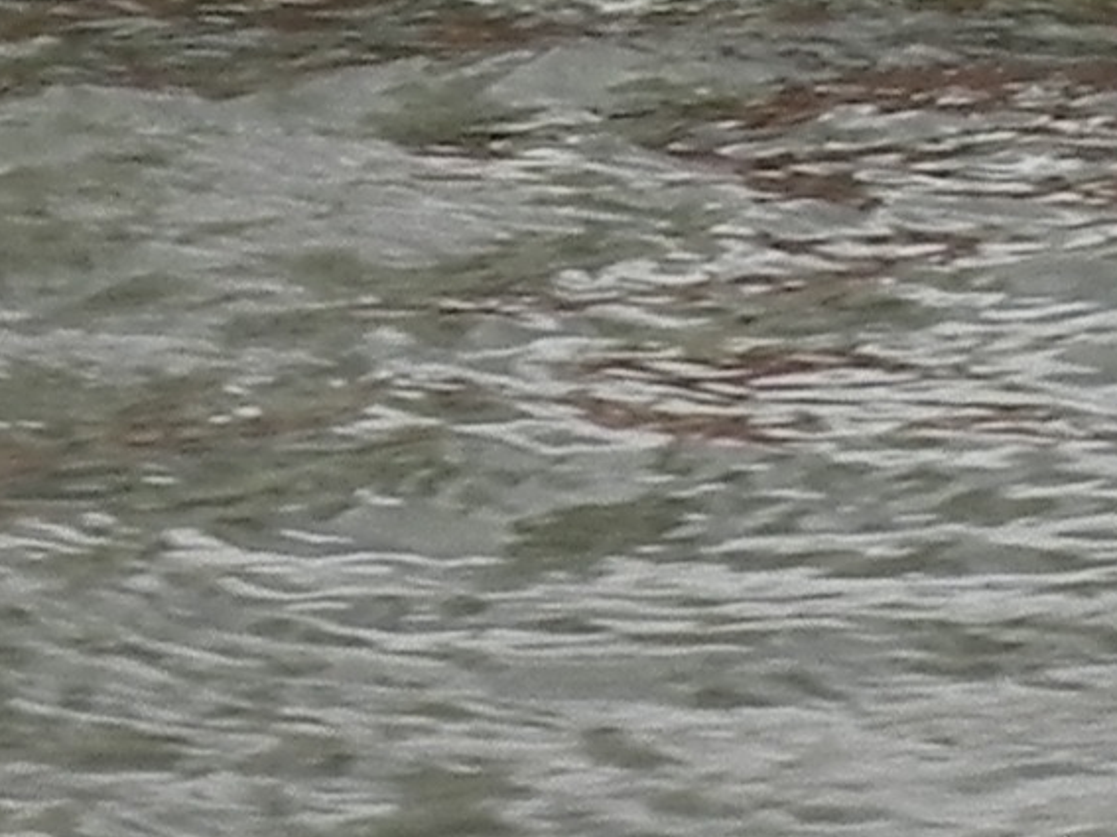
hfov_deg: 4.6
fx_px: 13711
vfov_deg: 3.5
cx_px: 1586
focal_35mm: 425
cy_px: -778
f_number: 7.1
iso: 160
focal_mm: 11.8
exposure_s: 1/341
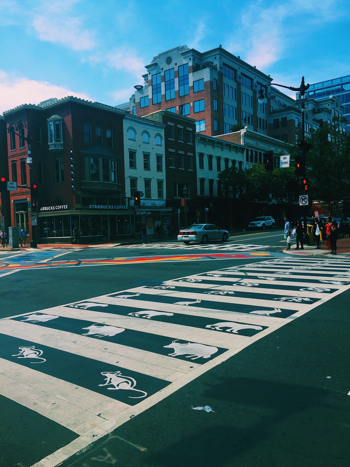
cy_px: 234
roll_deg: +2.3
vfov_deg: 61.7
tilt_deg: -1.9
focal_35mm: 29
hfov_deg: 48.2
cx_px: 175
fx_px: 391
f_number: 2.2
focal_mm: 4.15
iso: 32
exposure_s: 1/1582
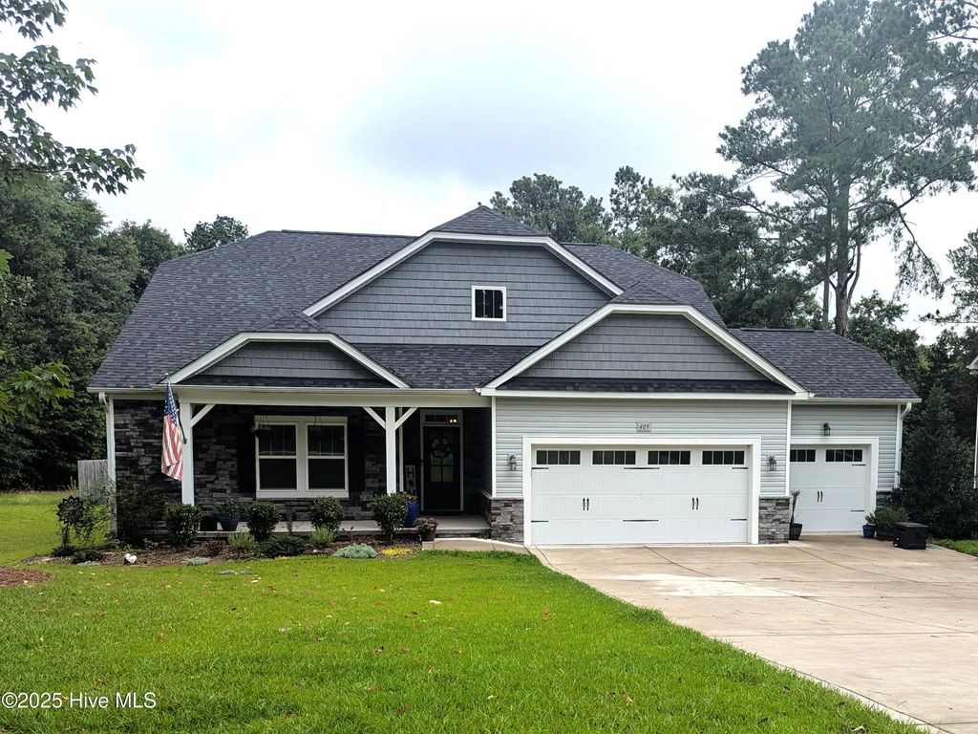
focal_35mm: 24
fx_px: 678
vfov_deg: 56.8
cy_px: 367
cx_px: 489
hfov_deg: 71.6
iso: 44
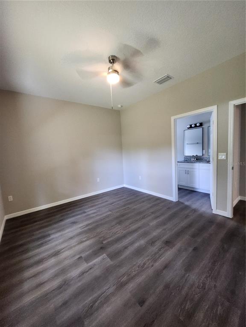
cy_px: 164
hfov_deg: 89.9
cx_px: 123
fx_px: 123
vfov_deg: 106.2
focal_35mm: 13
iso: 320
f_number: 2.2
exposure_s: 1/30
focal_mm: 1.74
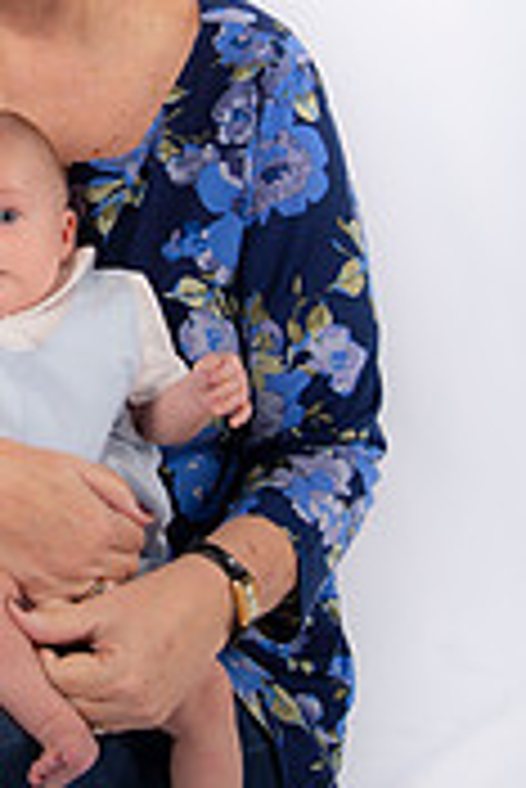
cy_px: 144
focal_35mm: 118
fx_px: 2581
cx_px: -47
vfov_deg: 17.2
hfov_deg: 11.5
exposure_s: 1/200
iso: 100
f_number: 5.6
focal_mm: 46
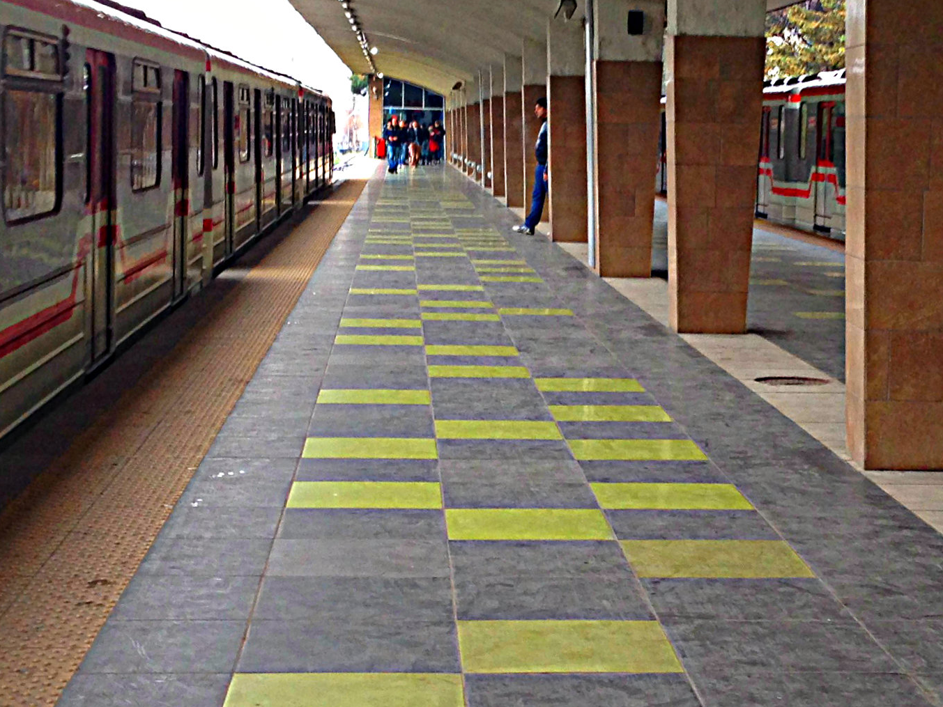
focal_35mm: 74
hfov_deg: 26.2
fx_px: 2016
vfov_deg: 19.9
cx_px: 593
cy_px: 404
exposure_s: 1/30
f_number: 2.4
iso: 50
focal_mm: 4.12
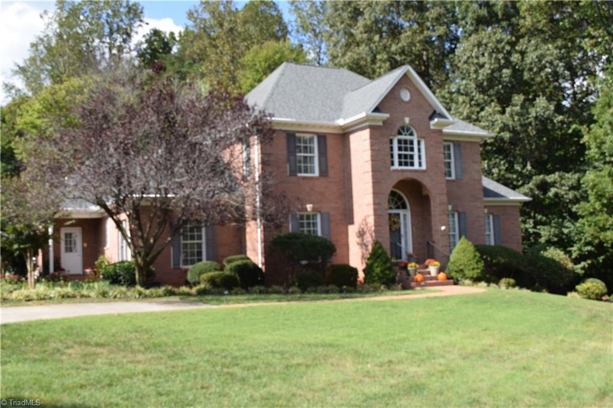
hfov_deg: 51.3
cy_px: 204
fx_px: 638
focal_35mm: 38
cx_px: 306
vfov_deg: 35.5
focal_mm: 25
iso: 200
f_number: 8
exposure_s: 1/250
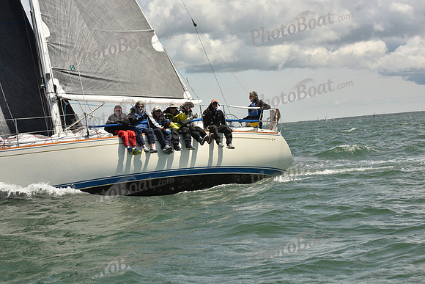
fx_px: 1086
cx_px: 212
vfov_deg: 14.9
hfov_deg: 22.1
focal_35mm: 92
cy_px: 142
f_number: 13
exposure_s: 1/800
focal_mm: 92
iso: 320
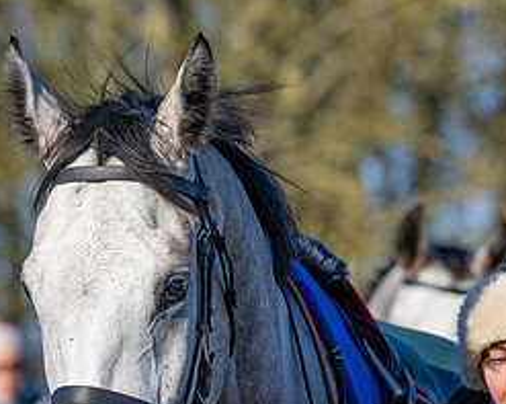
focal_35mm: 578
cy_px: 422
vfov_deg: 2.7
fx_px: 8646
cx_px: 289
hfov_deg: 3.4
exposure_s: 1/5000
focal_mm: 150
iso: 640
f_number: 4
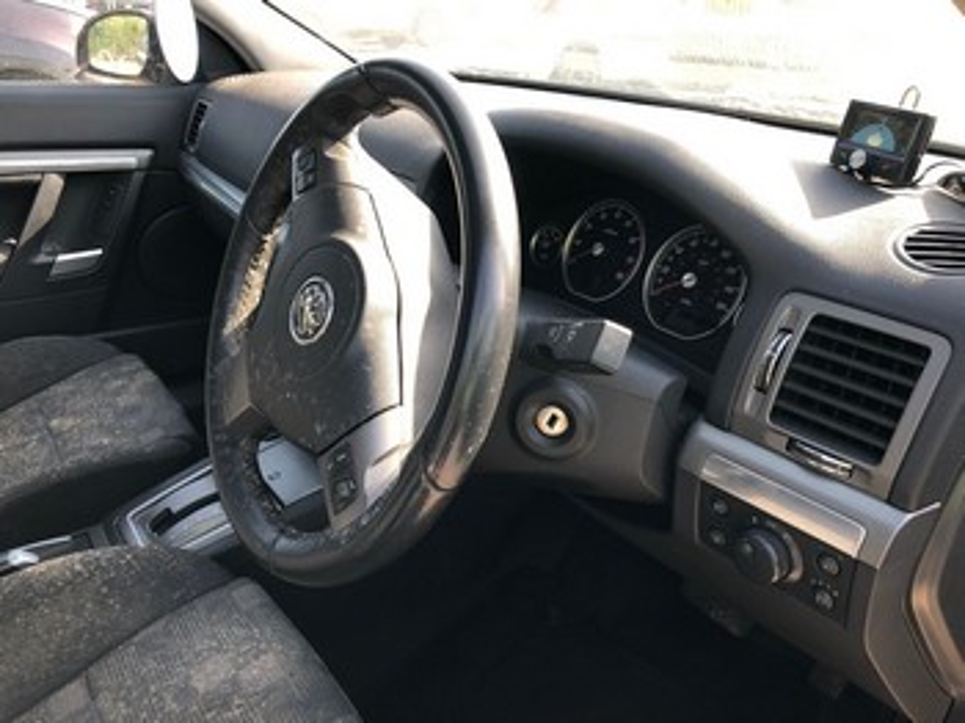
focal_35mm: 28
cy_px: 362
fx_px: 780
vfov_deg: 49.7
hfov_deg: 63.5
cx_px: 482
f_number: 1.8
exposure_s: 1/100
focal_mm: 4
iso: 20
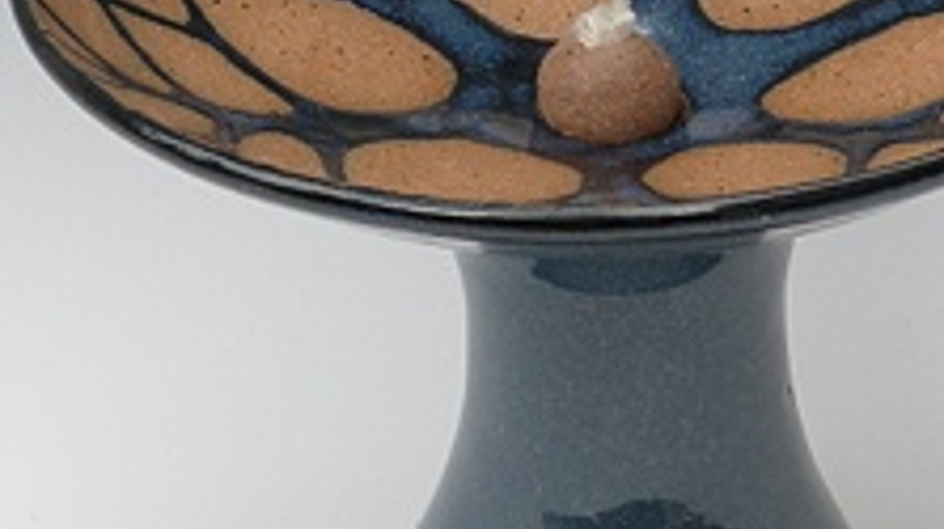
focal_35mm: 291
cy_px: 178
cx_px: 605
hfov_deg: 7.4
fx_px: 7278
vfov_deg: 4.2
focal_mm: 16.4
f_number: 4
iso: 64
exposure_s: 1/84
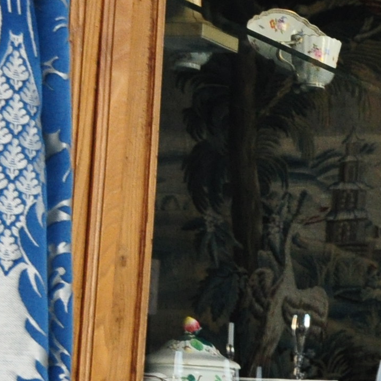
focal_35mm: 168
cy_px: 257
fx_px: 2092
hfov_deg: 9.2
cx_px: 950
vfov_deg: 10.4
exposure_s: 1/30
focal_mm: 22
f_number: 7.1
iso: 800
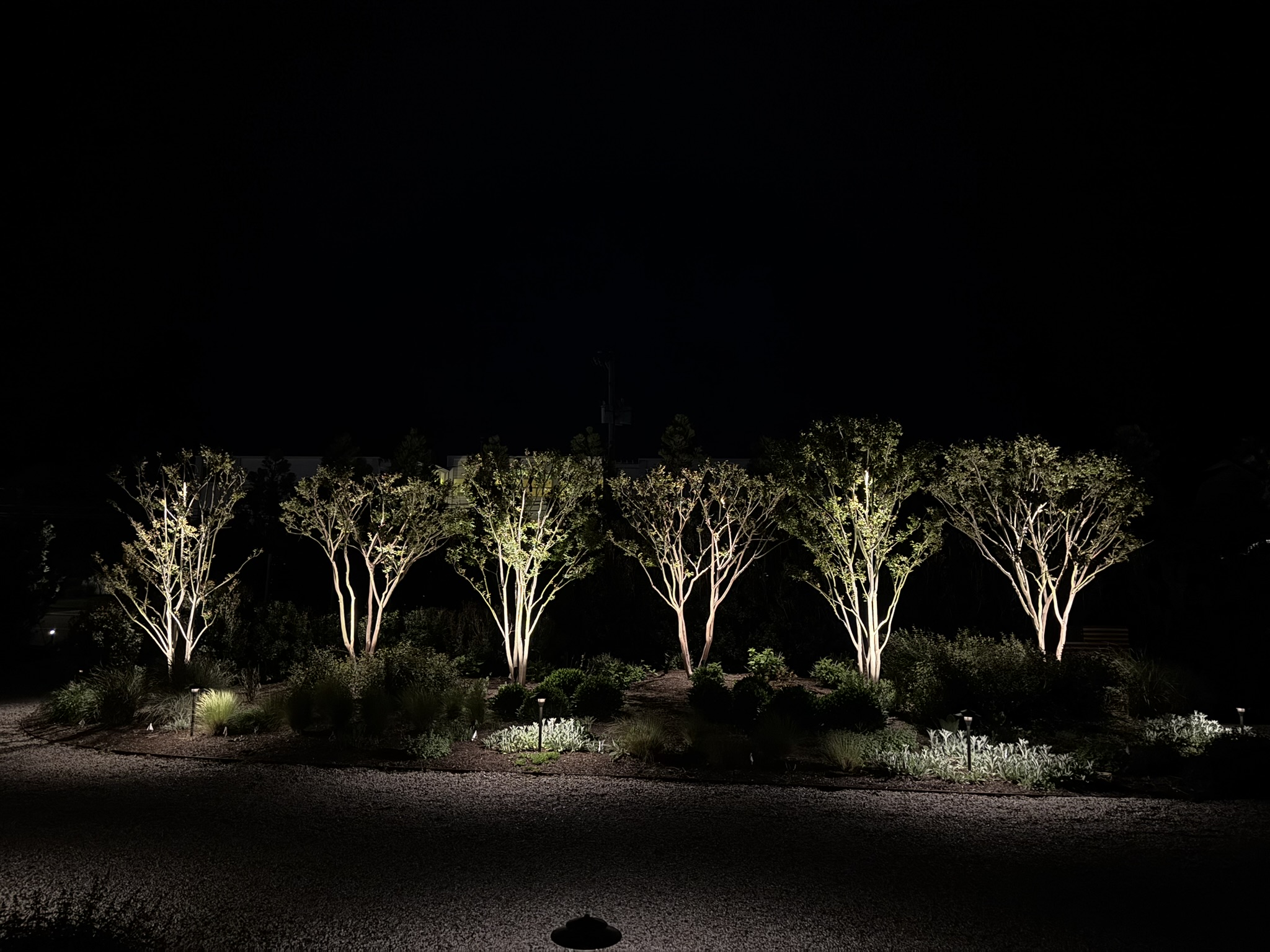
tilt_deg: +7.4
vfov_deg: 56.8
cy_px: 476
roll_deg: -1.0
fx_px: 881
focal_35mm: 24
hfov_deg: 71.6
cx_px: 635
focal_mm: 6.76
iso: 1250
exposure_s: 1/19
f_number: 1.78
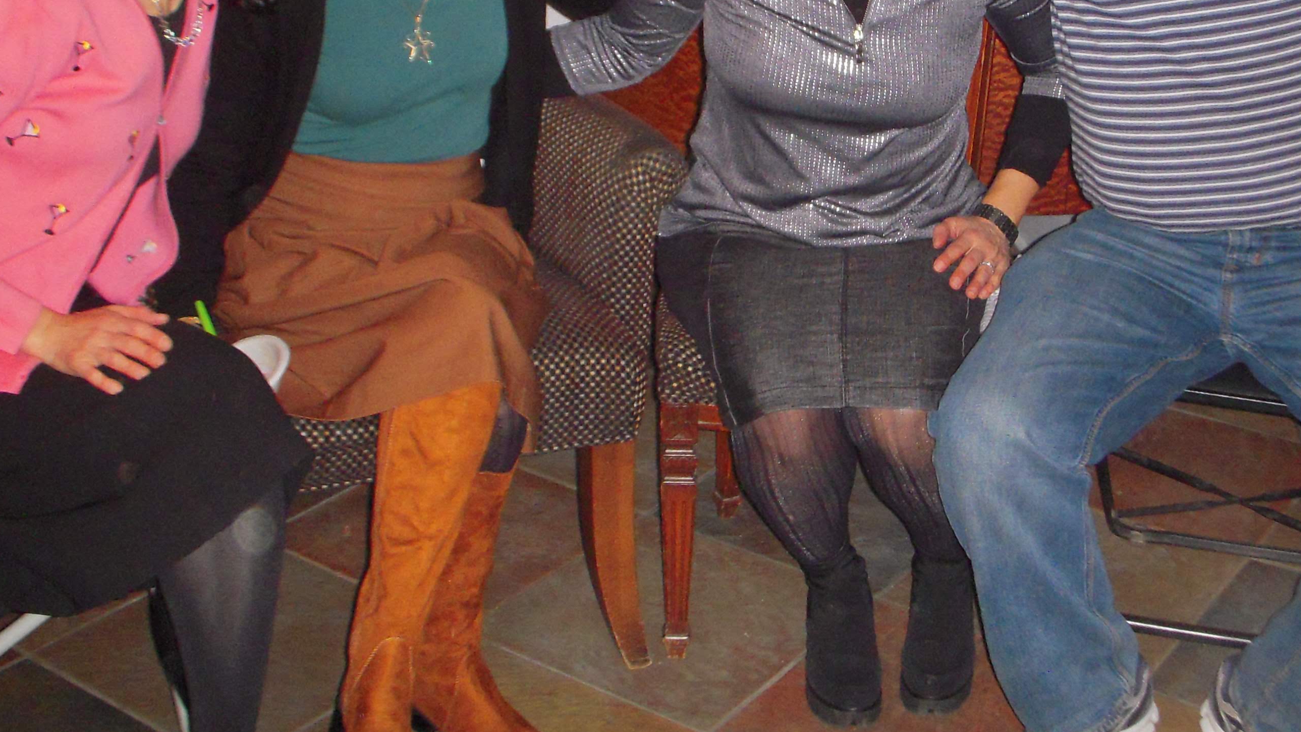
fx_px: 1932
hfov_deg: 37.0
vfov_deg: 21.2
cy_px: 153
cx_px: 794
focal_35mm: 56
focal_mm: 6.3
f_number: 3.3
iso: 500
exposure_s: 1/160
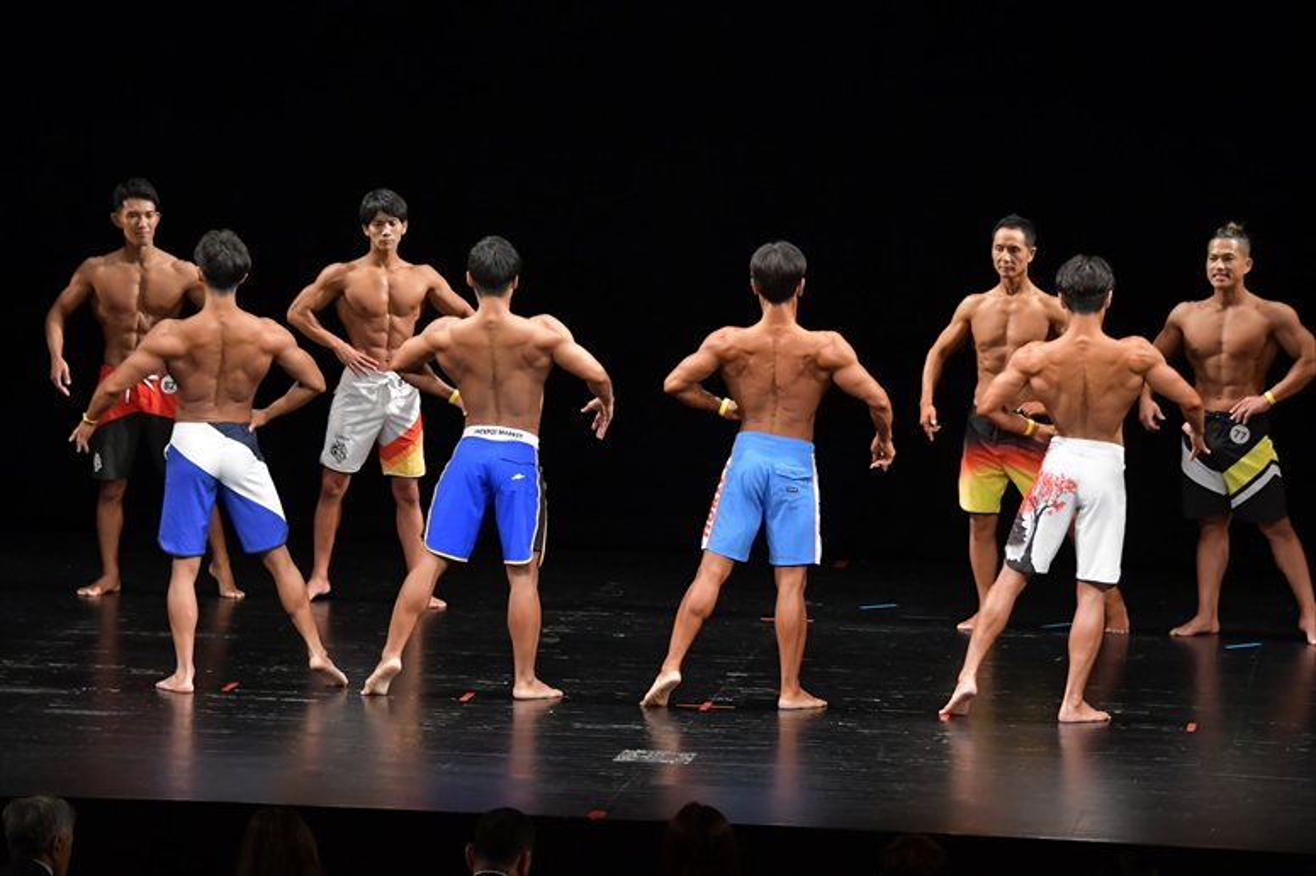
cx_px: 658
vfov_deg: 8.2
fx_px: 6138
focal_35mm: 168
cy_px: 438
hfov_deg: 12.2
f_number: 5.6
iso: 3200
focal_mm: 112
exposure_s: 1/400
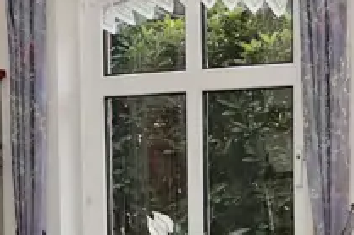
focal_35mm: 138
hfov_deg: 14.1
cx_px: -151
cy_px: 264
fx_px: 1356
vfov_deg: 9.8
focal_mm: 8.8
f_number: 8
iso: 800
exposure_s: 1/125
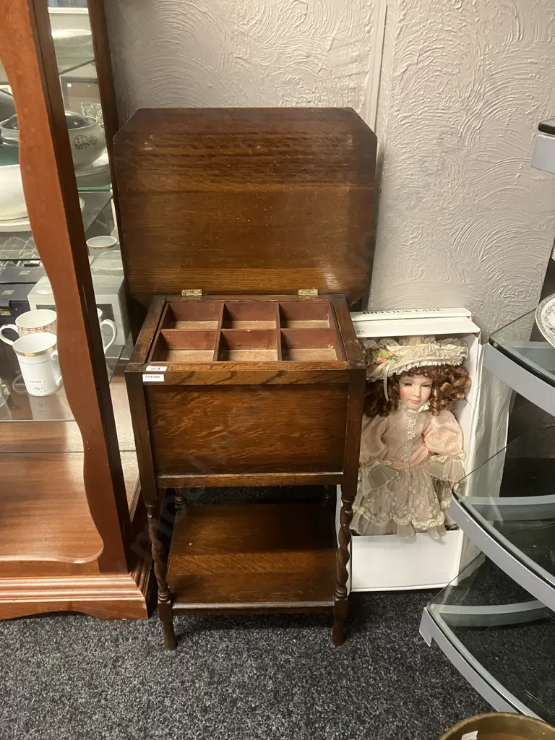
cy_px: 370
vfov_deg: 63.4
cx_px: 278
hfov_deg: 49.7
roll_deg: +0.2
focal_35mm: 28
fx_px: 599
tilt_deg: -29.9
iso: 400
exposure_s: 1/35
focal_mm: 3.99
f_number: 1.8
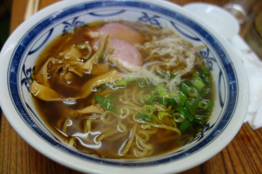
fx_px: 204
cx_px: 131
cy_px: 87
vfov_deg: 46.4
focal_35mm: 28
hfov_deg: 65.5
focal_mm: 10.4
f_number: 1.8
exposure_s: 1/60
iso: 125
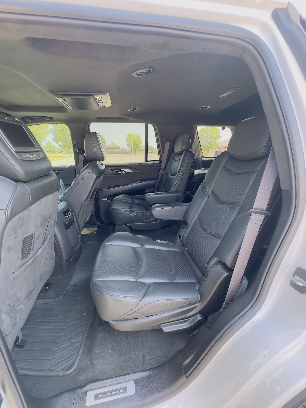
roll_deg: -0.1
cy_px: 204
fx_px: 165
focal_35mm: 14
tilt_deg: -15.4
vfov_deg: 102.1
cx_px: 153
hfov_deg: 85.7
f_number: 2.2
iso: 100
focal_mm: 2.22
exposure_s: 1/99
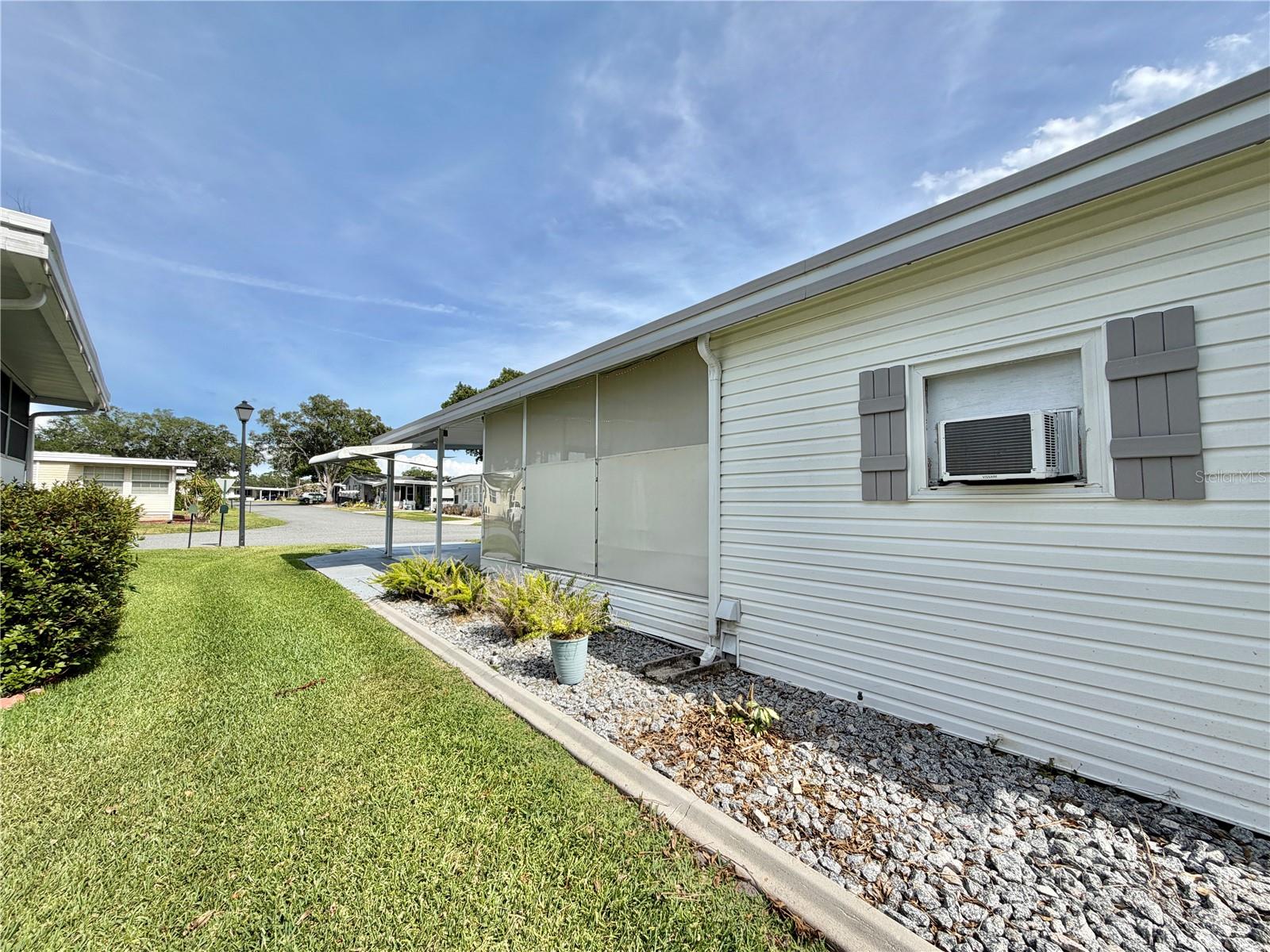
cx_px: 635
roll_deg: -0.8
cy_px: 476
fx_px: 514
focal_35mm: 14
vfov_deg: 85.7
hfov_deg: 102.1
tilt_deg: +3.4
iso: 20
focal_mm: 2.22
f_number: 2.2
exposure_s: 1/928
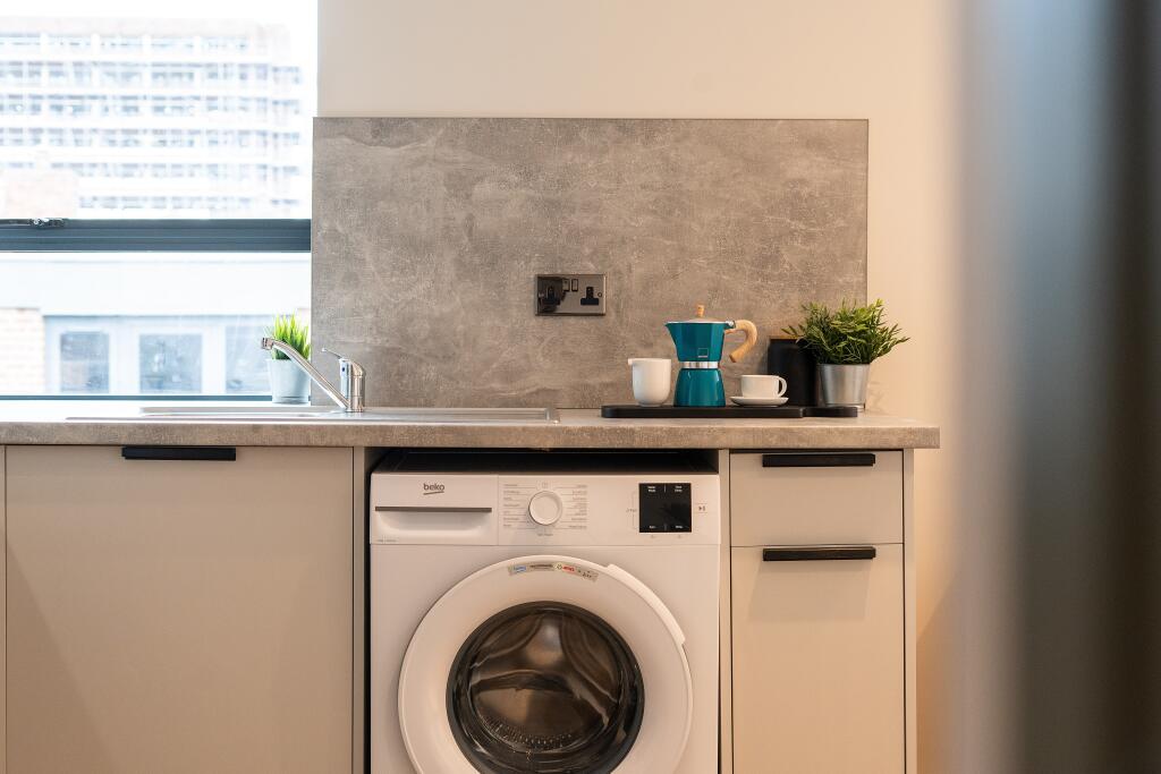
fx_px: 1613
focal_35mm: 50
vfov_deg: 27.0
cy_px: 387
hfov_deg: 39.6
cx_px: 580
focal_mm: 50
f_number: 4
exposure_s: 1/160
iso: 1250
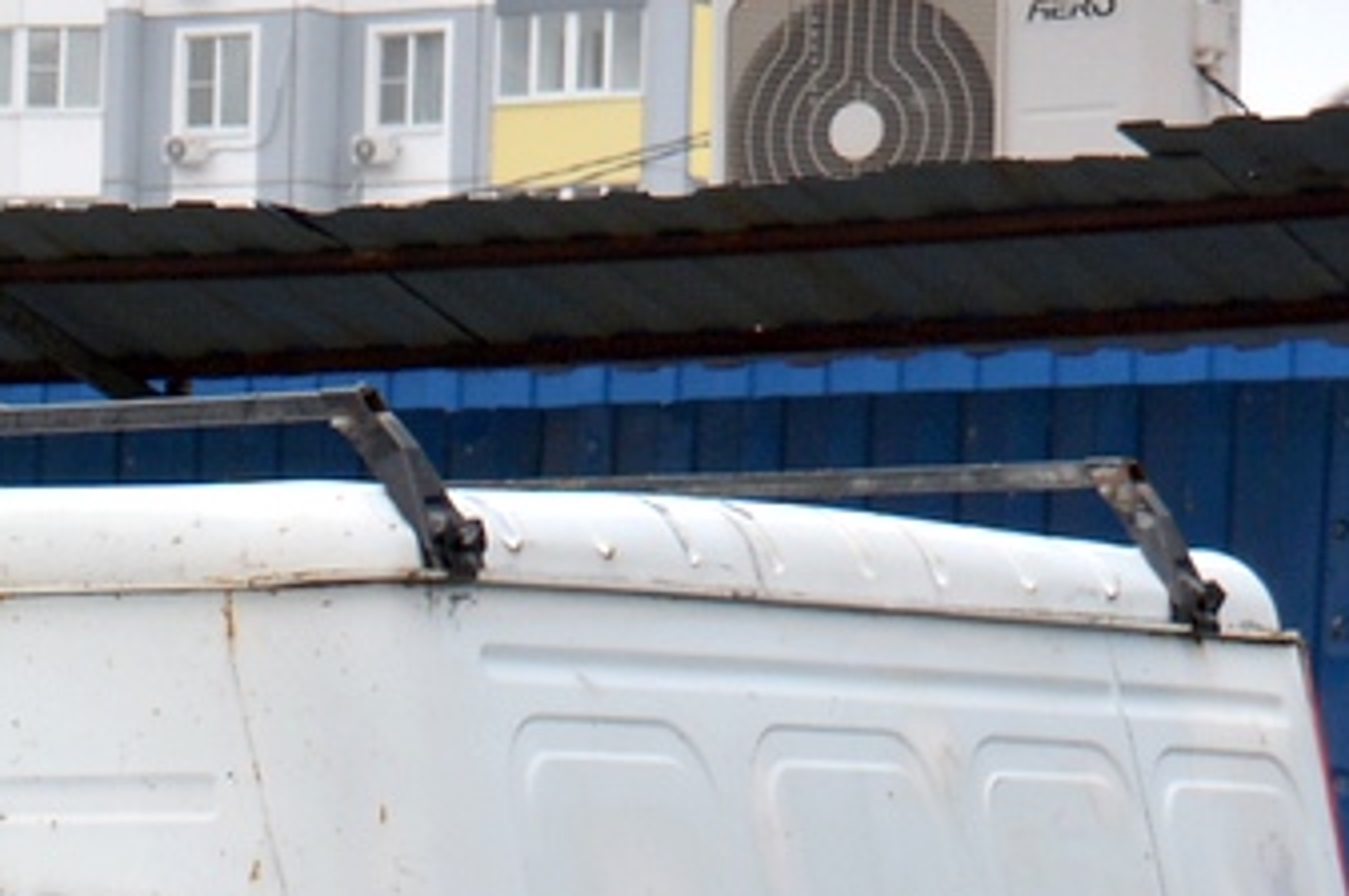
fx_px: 11006
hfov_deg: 6.9
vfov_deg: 4.6
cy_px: 1222
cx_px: -825
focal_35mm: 294
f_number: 6.3
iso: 200
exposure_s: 1/160
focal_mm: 44
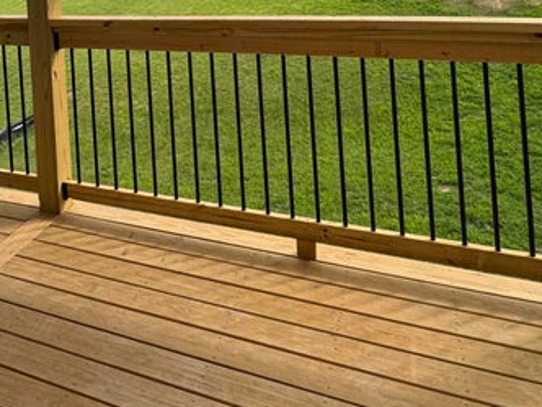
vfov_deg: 33.2
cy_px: -69
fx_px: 564
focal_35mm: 36
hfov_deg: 49.6
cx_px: 144
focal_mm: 2.22
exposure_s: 1/1323
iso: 50
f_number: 2.2
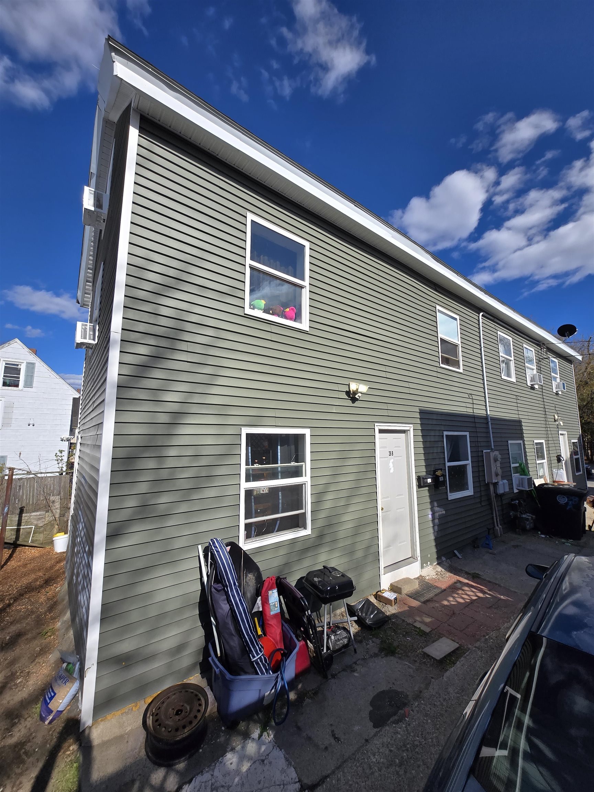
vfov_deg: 106.2
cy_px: 396
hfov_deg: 89.9
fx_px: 297
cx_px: 297
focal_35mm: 13
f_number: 2.2
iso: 25
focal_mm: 1.7
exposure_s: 1/1472
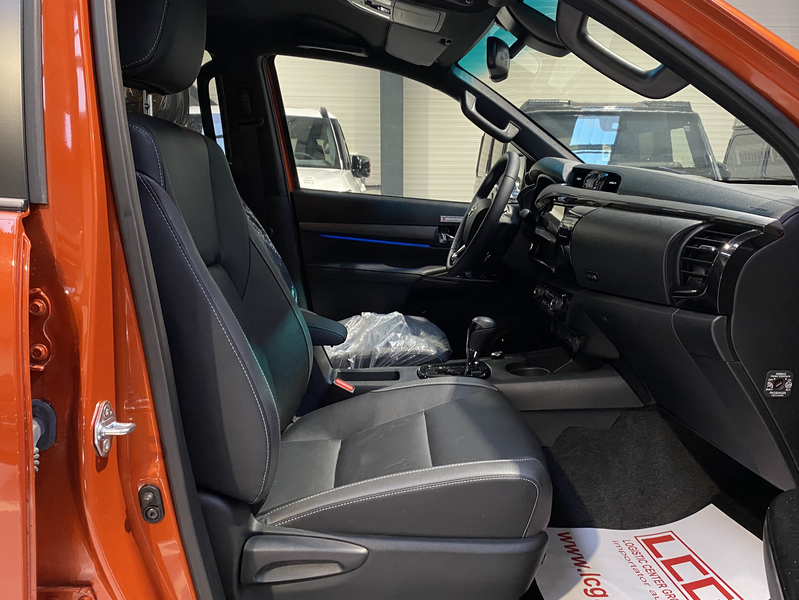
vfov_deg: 46.8
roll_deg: -0.5
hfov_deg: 59.9
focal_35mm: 30
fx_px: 693
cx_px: 426
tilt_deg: -10.1
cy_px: 281
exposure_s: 1/50
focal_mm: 4.25
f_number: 1.8
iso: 320
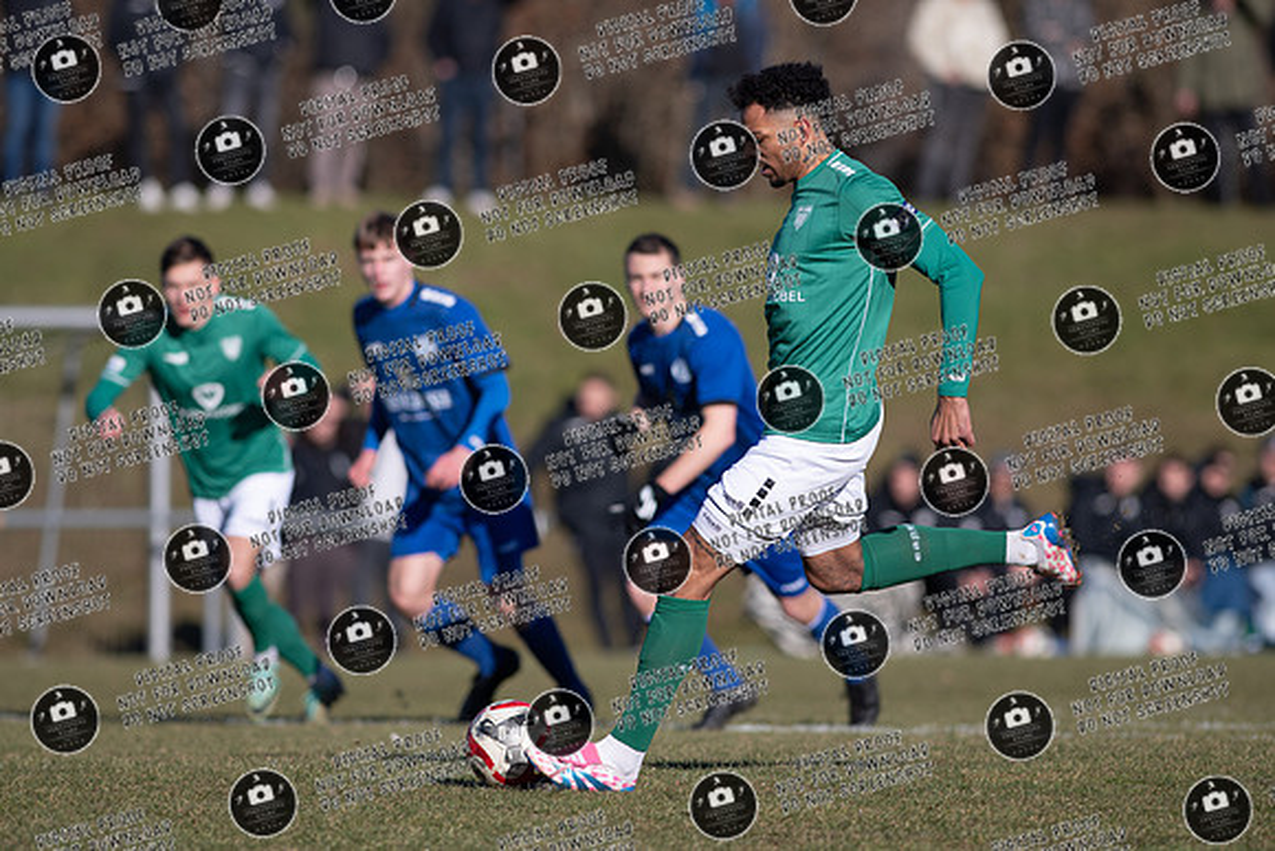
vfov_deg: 3.7
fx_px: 13321
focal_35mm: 376
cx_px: 600
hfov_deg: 5.5
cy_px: 392
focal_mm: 300
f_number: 3.5
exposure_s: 1/1600
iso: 72
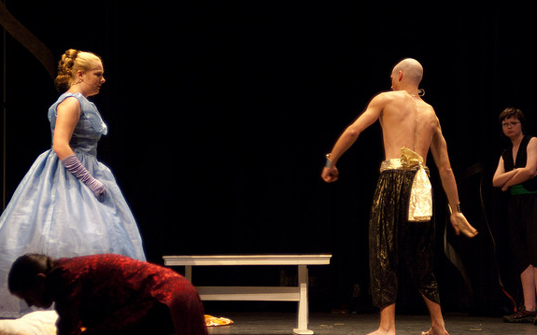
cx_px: 268
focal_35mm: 105
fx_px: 1536
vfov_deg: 12.5
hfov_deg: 19.8
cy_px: 156
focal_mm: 68
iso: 800
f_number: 2.8
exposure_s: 1/100
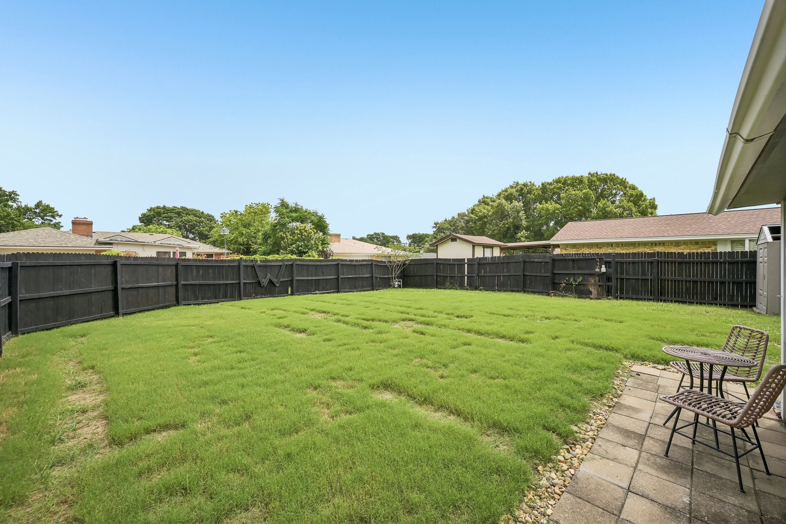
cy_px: 262
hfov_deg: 104.3
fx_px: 306
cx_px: 393
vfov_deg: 81.2
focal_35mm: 14
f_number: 9
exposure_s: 1/1000
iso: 250
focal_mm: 14
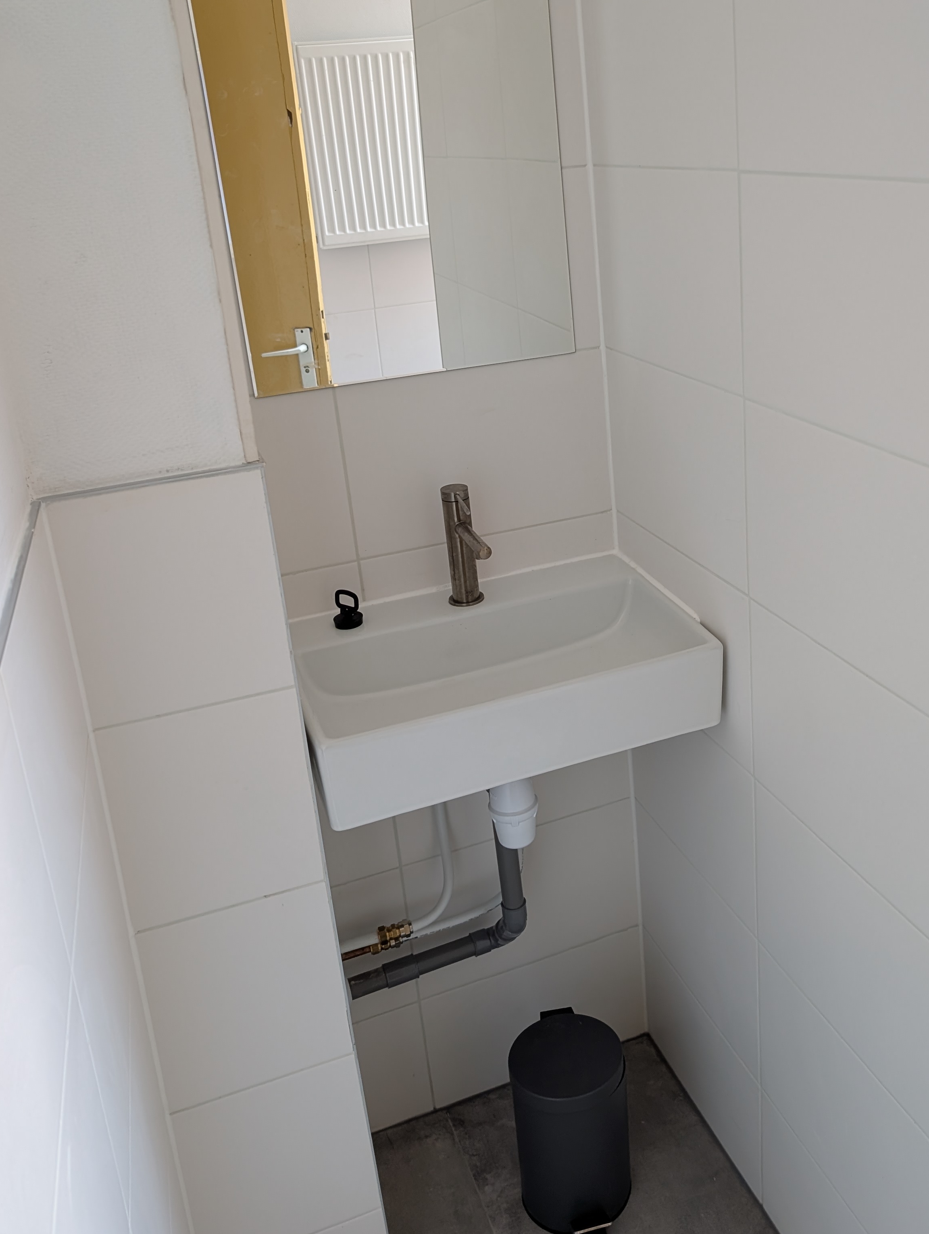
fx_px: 1142
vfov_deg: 56.3
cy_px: 497
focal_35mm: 32
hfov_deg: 43.8
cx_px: 604
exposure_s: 1/50.9
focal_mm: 6.9
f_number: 1.68
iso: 130
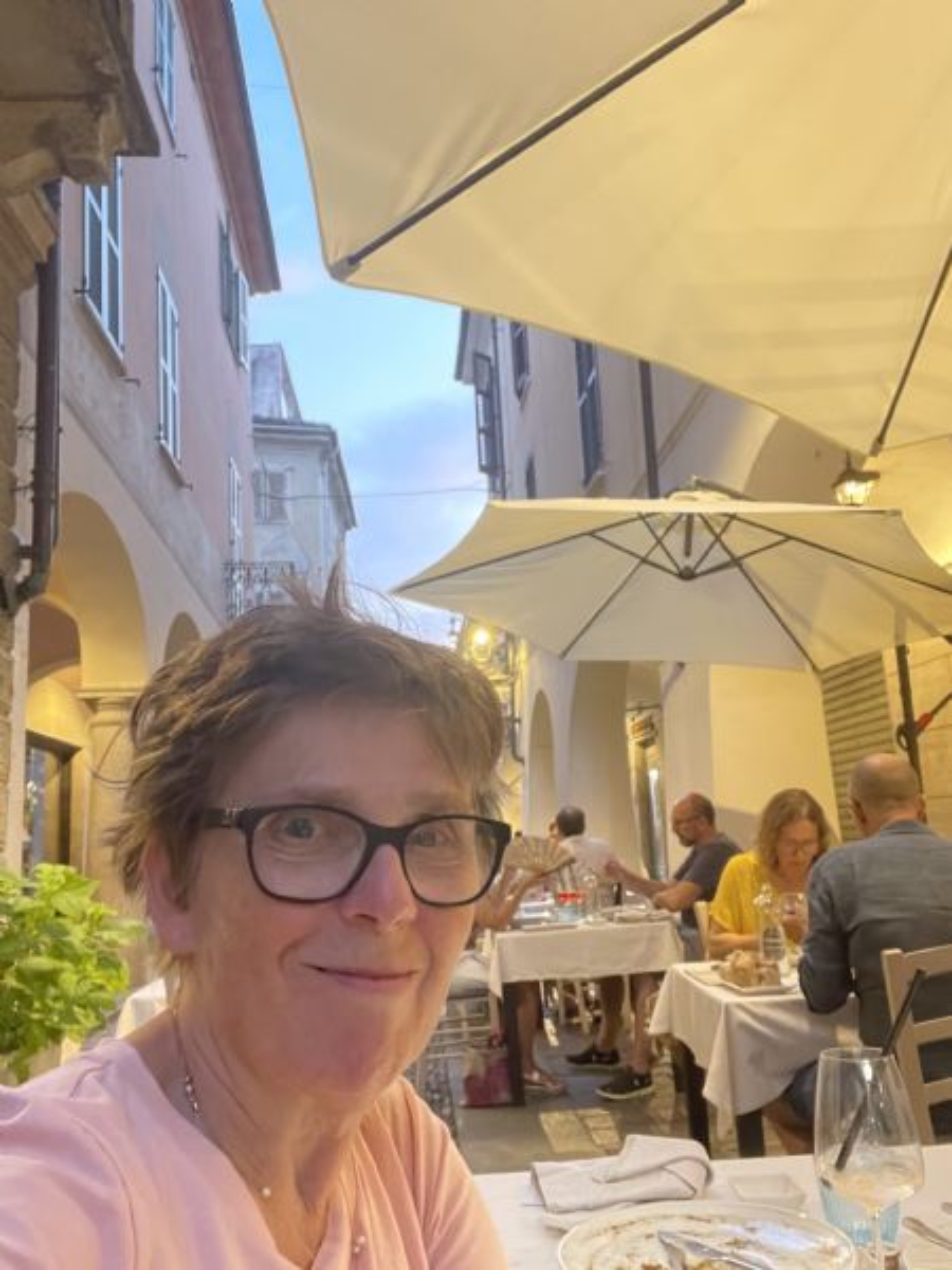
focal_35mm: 30
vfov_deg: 60.0
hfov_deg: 46.8
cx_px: 476
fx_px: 1100
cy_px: 635
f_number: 2.2
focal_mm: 2.71
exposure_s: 1/25
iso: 500
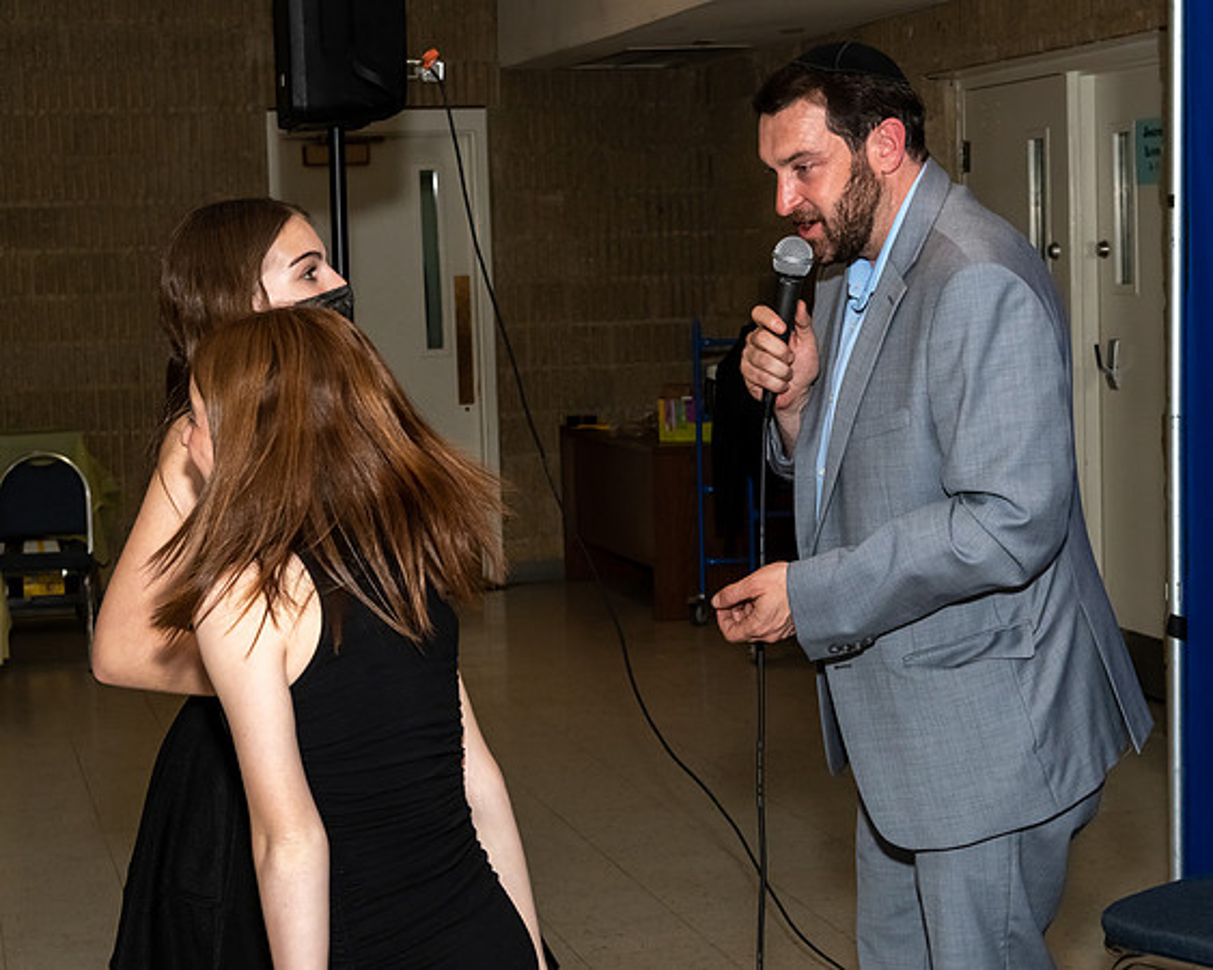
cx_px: 746
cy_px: 510
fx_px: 2615
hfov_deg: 26.1
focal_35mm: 73
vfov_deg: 21.0
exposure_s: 1/250
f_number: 7.1
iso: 640
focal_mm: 38
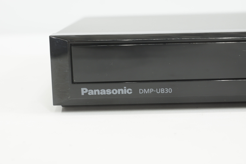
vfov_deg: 20.1
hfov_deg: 29.9
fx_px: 461
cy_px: 82
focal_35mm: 68
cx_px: 123
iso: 100
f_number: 7.1
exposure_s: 1/8
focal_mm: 45
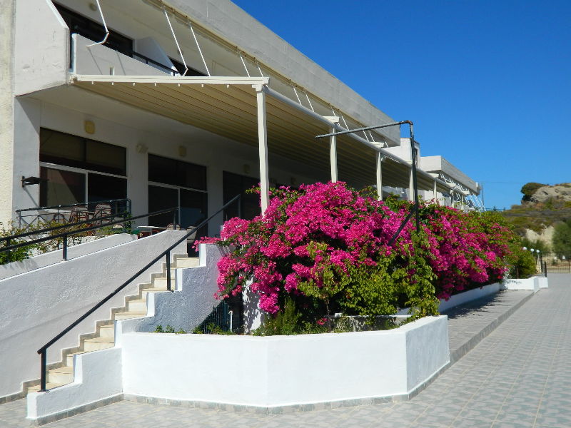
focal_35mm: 35
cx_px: 286
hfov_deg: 52.6
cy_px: 214
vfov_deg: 40.7
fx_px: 577
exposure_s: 1/320
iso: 80
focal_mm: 6.2
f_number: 9.4
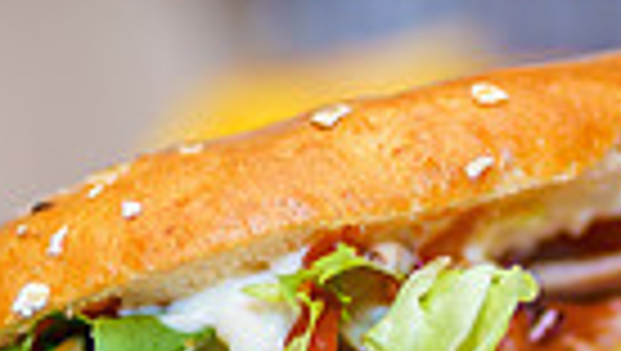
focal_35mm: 383
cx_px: 261
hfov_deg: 5.6
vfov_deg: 3.2
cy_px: 429
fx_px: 6314
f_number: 1.8
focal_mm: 85
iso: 100
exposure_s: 1/80
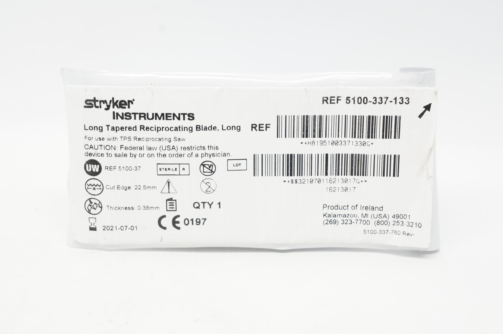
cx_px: 252
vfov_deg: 19.7
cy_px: 167
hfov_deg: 29.3
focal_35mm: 69
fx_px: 963
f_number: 10
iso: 800
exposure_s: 1/20
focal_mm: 46
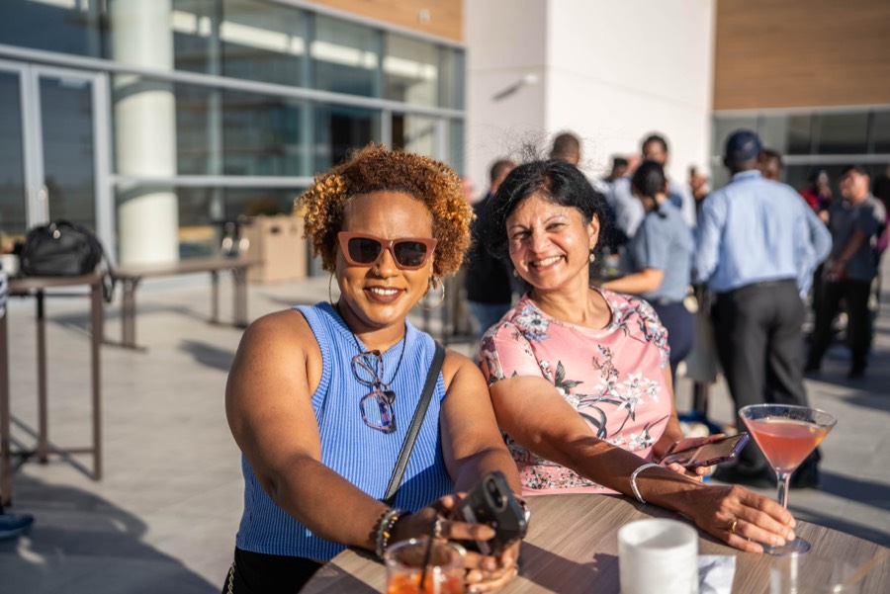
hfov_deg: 51.9
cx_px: 445
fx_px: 915
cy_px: 297
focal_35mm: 37
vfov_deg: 36.0
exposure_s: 1/2500
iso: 100
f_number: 2
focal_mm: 37
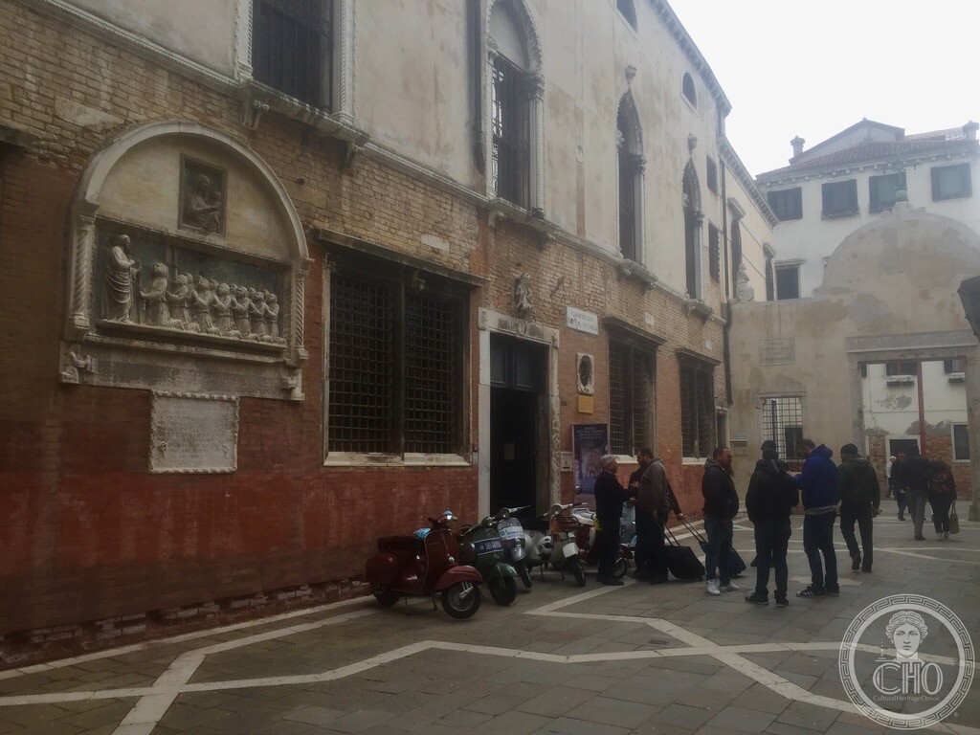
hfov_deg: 61.7
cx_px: 490
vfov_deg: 48.2
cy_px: 368
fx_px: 821
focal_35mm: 29
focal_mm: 4.15
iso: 32
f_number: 2.2
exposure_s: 1/573
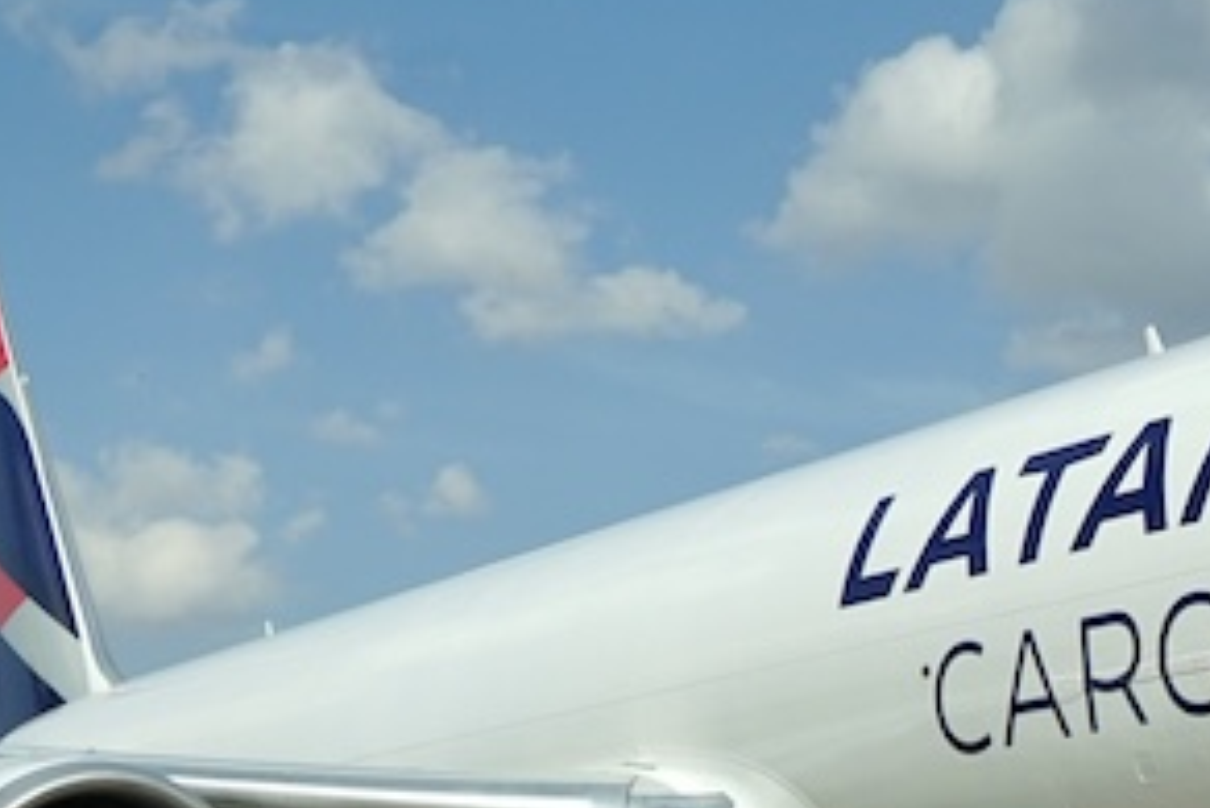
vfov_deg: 14.6
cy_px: 648
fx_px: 3127
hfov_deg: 20.9
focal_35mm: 93
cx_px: 1293
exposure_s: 1/8000
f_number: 4
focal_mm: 34
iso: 500
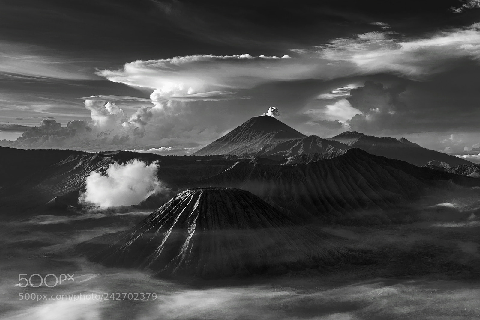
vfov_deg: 30.5
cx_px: 240
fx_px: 587
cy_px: 160
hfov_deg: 44.5
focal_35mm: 44
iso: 160
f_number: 8
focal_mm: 44
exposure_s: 1/160
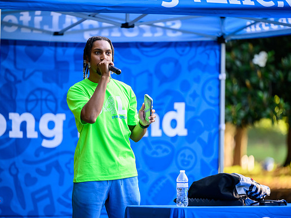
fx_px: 1833
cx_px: 132
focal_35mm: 218
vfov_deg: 6.8
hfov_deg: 9.1
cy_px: 109
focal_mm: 200
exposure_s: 1/800
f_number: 2.8
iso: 900
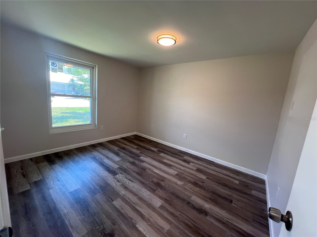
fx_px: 119
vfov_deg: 89.9
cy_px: 118
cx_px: 158
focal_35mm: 13
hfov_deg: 106.2
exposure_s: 1/40
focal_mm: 1.57
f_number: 1.8
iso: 50
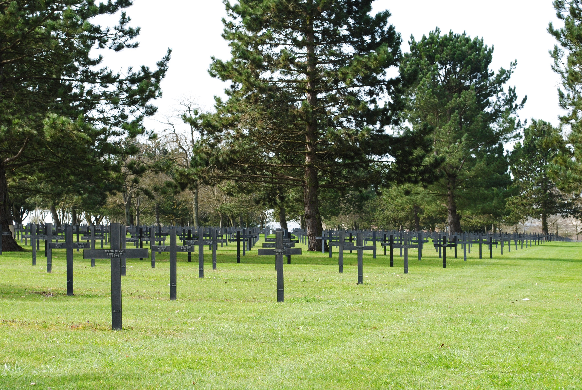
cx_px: 291
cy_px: 195
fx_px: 1335
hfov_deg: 24.6
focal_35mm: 82
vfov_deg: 16.6
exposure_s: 1/125
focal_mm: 55
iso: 200
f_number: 9
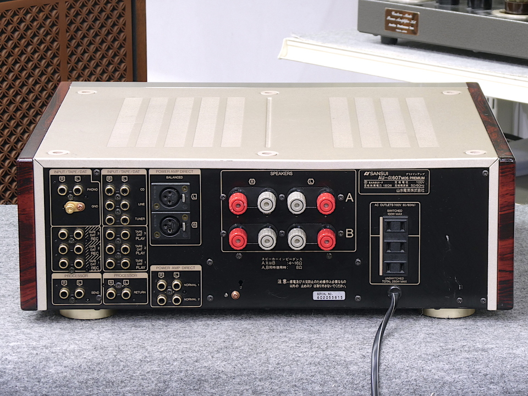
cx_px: 264
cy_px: 198
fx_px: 2181
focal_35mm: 143
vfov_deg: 10.4
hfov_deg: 13.8
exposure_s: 1
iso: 100
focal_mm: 25.6
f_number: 5.4
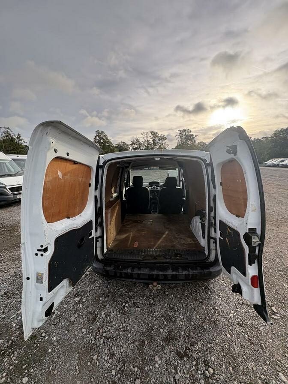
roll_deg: +0.2
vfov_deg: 102.1
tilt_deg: -7.8
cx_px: 144
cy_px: 192
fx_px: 155
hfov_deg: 85.7
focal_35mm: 14
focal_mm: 2.22
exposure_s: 1/565
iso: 40
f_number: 2.2
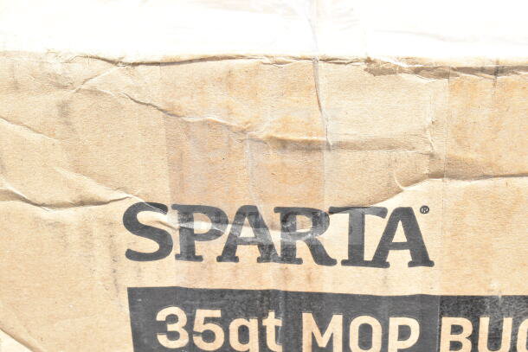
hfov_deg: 28.1
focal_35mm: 72
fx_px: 1056
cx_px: 264
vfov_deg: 18.9
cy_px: 176
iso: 1600
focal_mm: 48
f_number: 13
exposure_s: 1/640
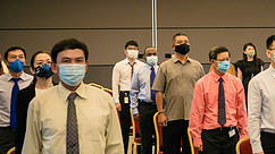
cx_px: 283
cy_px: 91
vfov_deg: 7.3
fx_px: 1217
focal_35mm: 167
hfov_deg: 12.7
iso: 1000
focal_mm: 31
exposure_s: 1/125
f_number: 2.8
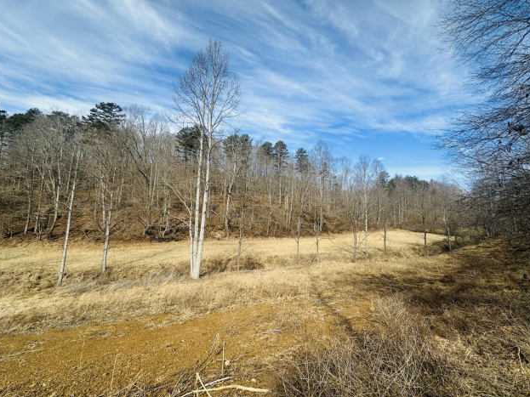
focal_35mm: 15
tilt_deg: +7.8
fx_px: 230
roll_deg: -1.4
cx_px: 279
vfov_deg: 81.6
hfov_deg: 98.1
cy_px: 185
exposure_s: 1/1595
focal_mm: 2.22
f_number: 2.2
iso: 40
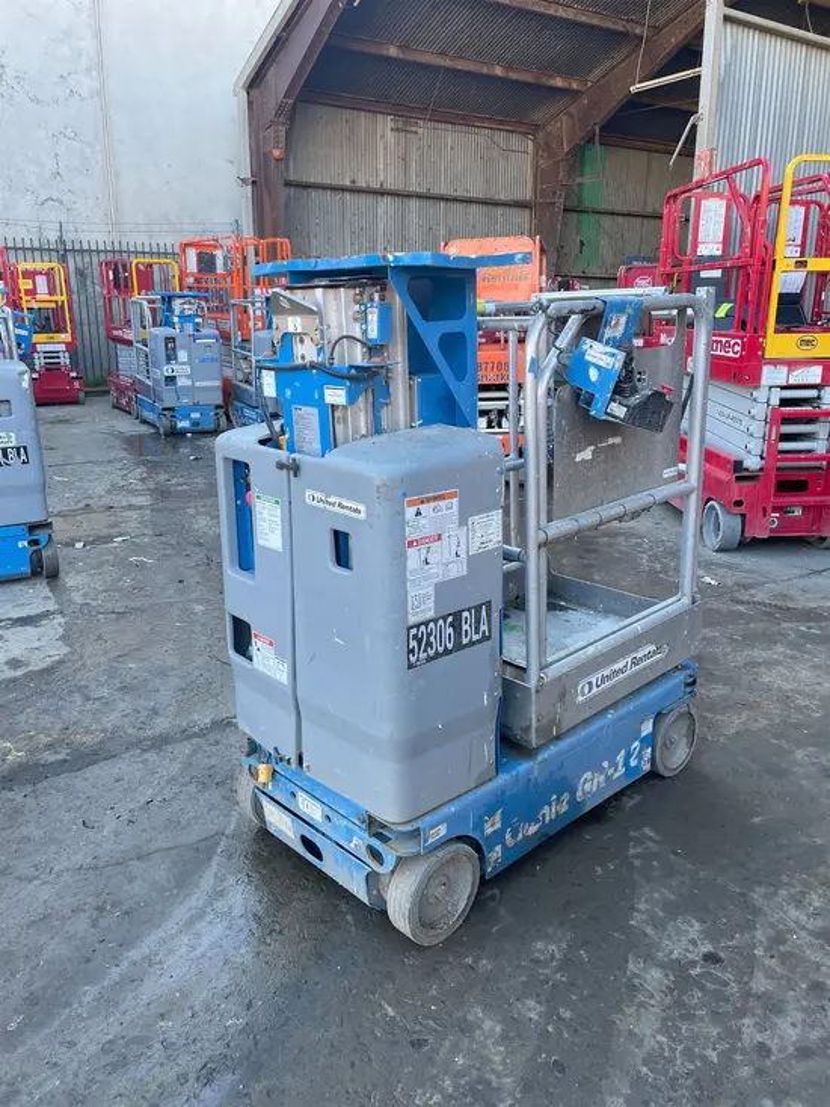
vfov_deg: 67.3
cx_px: 415
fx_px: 831
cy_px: 554
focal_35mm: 26
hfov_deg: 53.1
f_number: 1.6
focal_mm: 4.2
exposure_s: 1/173
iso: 32
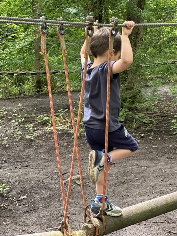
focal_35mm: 77
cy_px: 118
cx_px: 88
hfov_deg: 19.1
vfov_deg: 25.3
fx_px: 525
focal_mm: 9
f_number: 2.8
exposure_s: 1/100
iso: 250
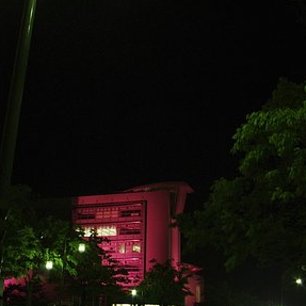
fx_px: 470
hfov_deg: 36.0
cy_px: 91
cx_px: 144
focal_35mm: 47
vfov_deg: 35.5
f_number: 5.6
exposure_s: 1/6
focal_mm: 21.25
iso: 200
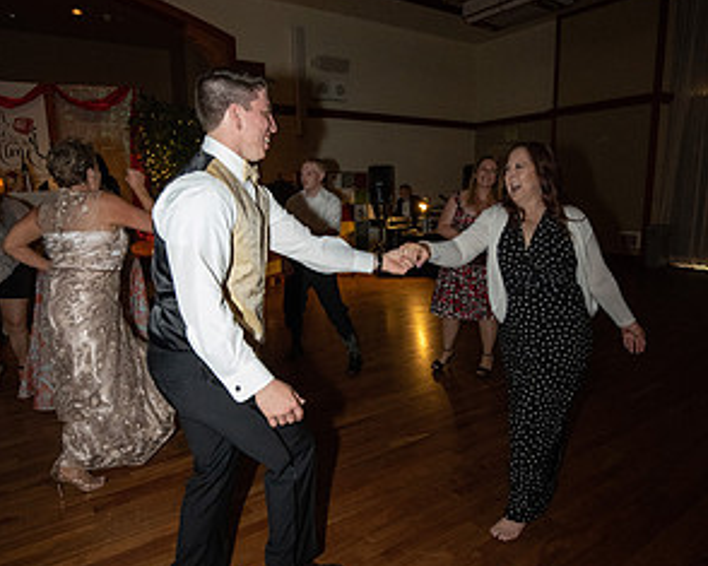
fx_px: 482
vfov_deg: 60.8
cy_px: 296
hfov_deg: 72.6
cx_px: 356
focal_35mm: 23
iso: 10000
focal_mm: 16
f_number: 5.6
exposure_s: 1/250
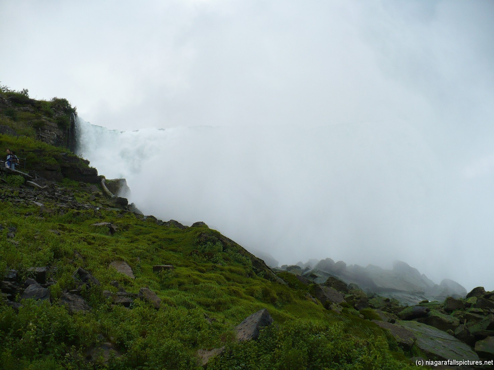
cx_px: 247
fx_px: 528
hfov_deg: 50.1
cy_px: 185
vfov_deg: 38.7
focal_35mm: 37
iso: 100
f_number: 2.8
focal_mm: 6.1
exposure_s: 1/1000
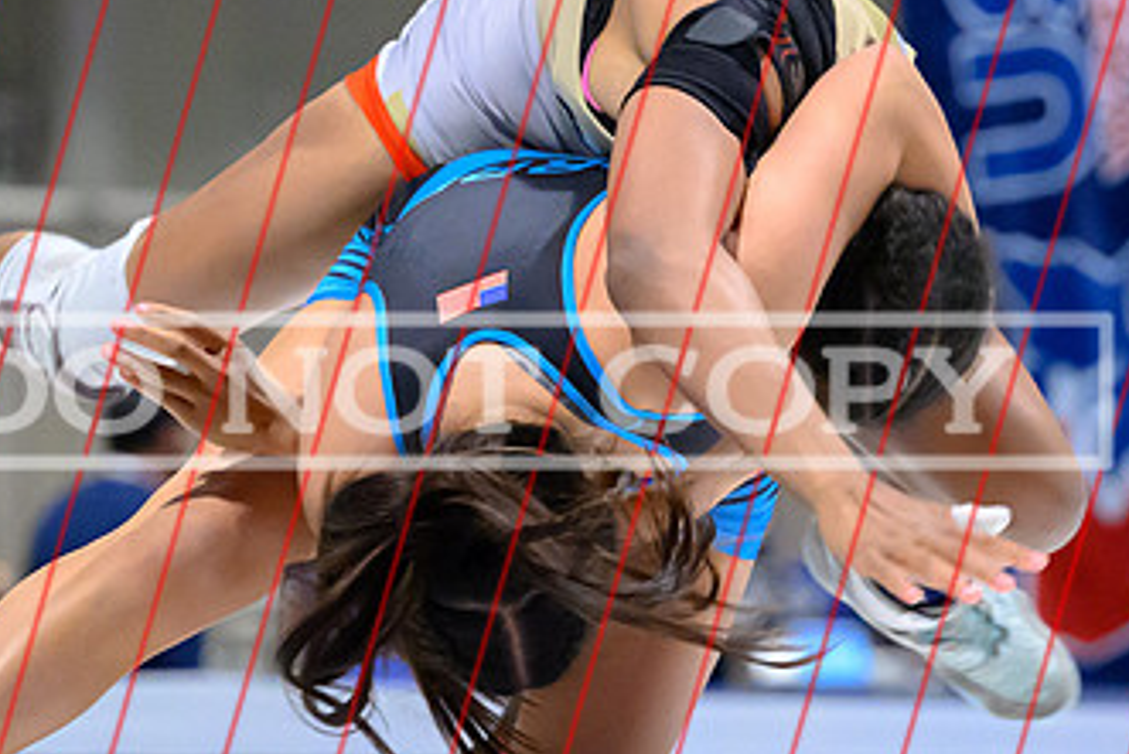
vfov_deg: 4.3
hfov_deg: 6.5
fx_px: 9945
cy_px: 384
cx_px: 725
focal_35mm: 317
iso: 8000
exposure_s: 1/640
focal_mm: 103
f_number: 2.8
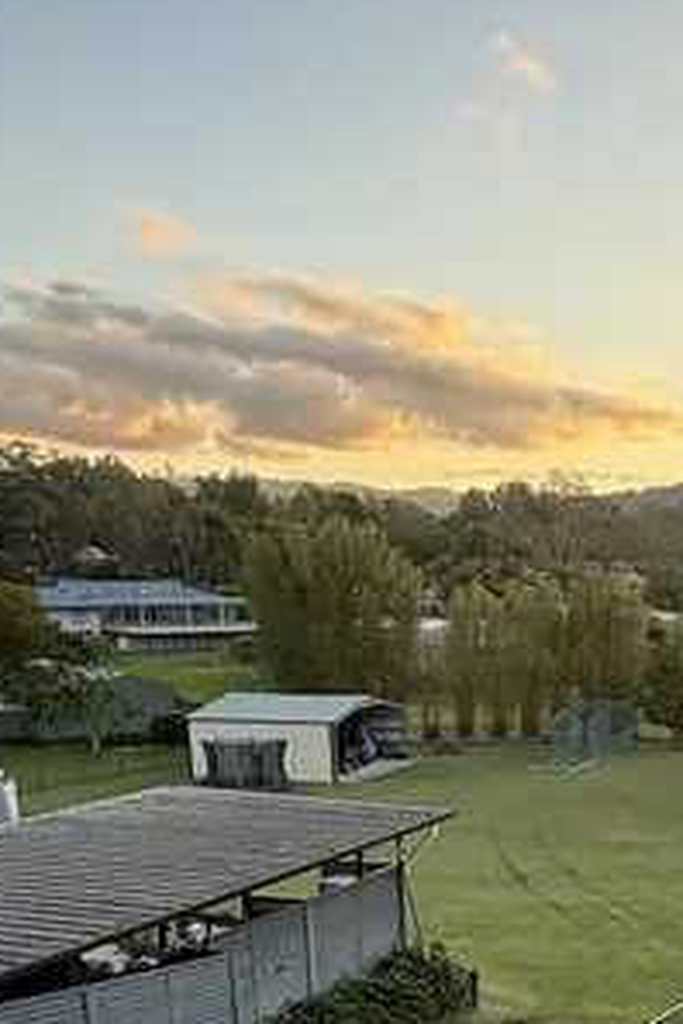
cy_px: 910
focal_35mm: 49
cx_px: 773
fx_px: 1394
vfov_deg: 37.8
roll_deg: -1.0
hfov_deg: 25.3
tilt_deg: -14.7
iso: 64
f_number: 2.2
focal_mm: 2.22
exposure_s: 1/204
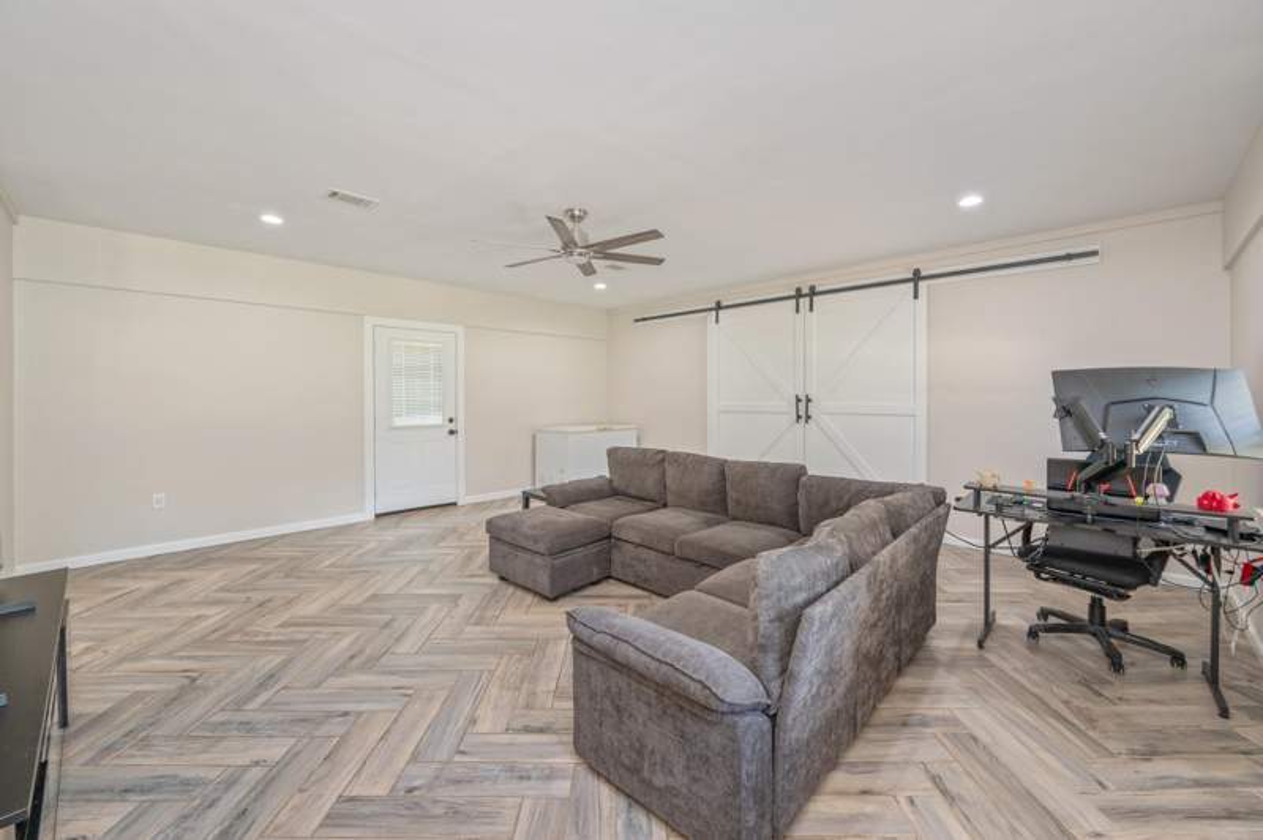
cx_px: 632
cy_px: 420
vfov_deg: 81.1
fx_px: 491
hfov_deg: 104.3
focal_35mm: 14
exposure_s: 1/25
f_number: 8
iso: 500
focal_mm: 14
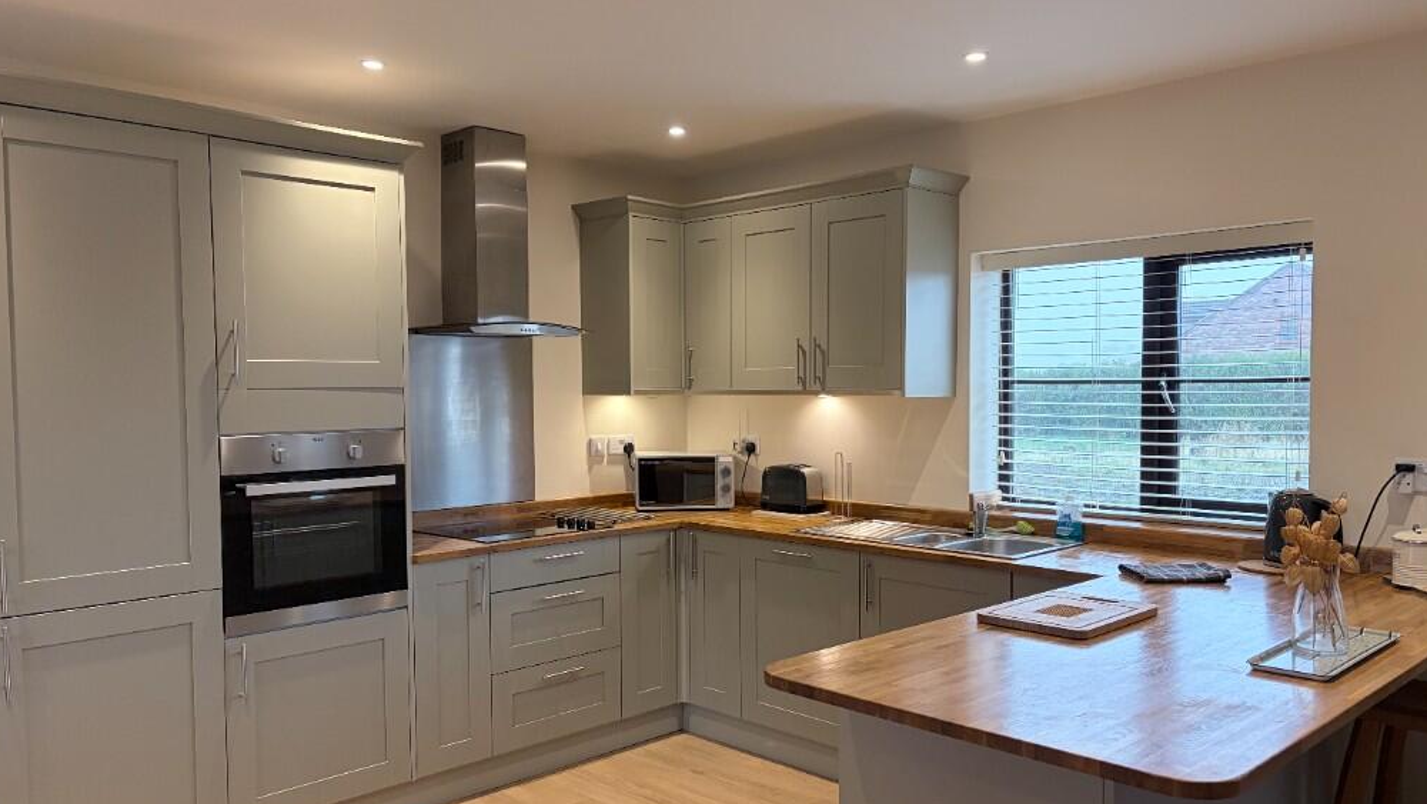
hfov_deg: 66.1
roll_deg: +0.8
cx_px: 715
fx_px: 1098
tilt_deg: -2.9
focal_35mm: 29
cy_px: 431
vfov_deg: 40.2
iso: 200
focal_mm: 5.96
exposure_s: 1/100
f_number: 1.6
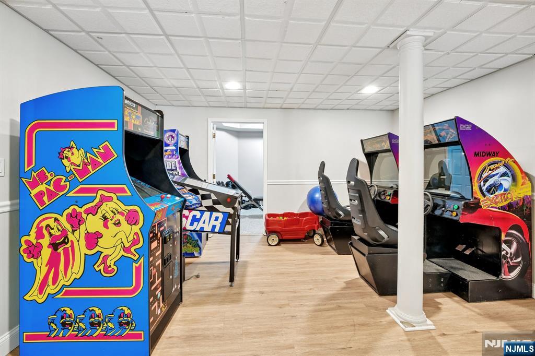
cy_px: 178
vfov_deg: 81.2
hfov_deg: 104.3
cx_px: 268
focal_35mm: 14
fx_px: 208
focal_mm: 14
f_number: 8
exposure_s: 1/3.33
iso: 400
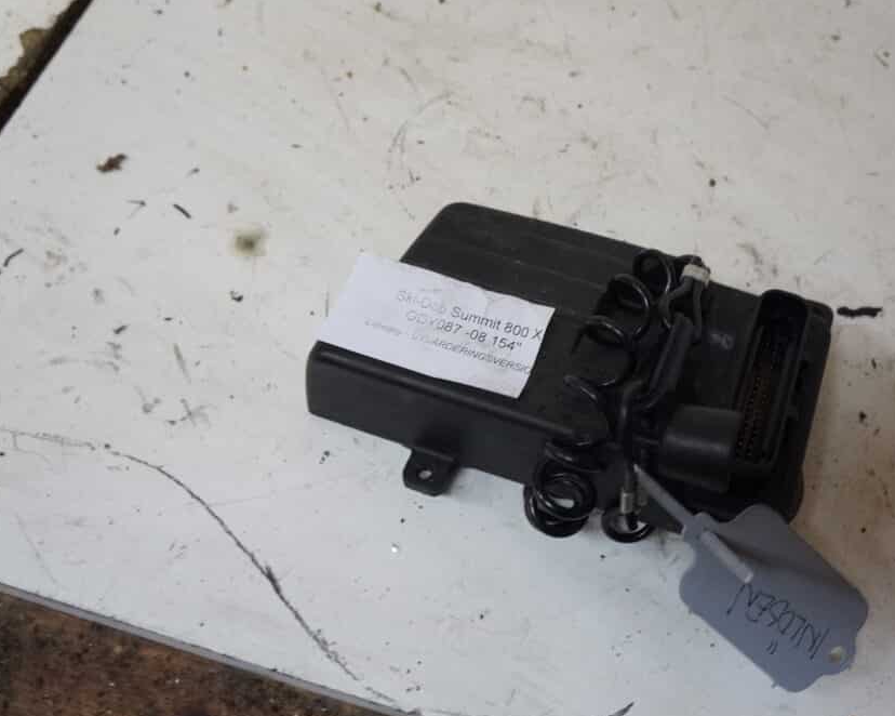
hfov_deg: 49.2
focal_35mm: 37
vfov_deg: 40.5
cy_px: 366
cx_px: 546
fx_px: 969
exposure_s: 1/60
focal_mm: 21
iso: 2000
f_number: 5
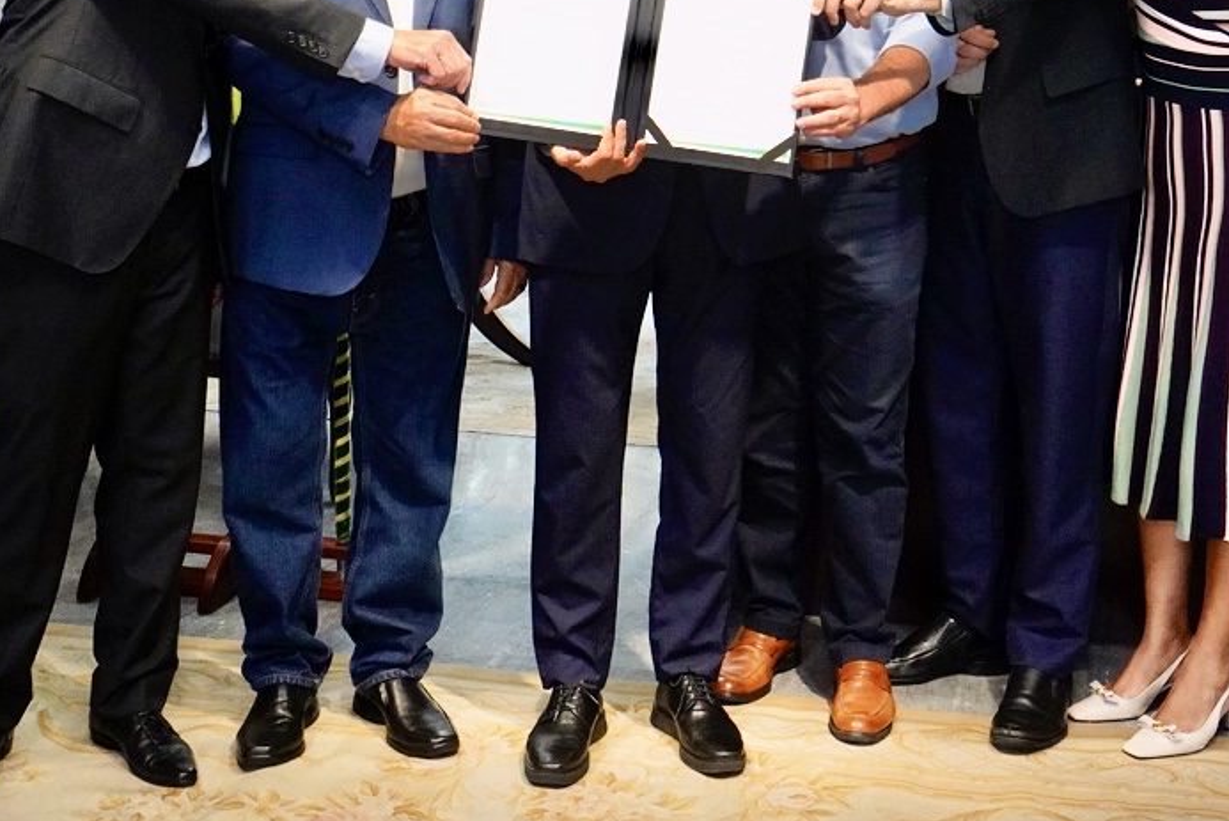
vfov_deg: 21.3
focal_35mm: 63
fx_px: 2152
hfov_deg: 31.8
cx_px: 706
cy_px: 137
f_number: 5.6
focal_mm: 27
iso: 8000
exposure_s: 1/160
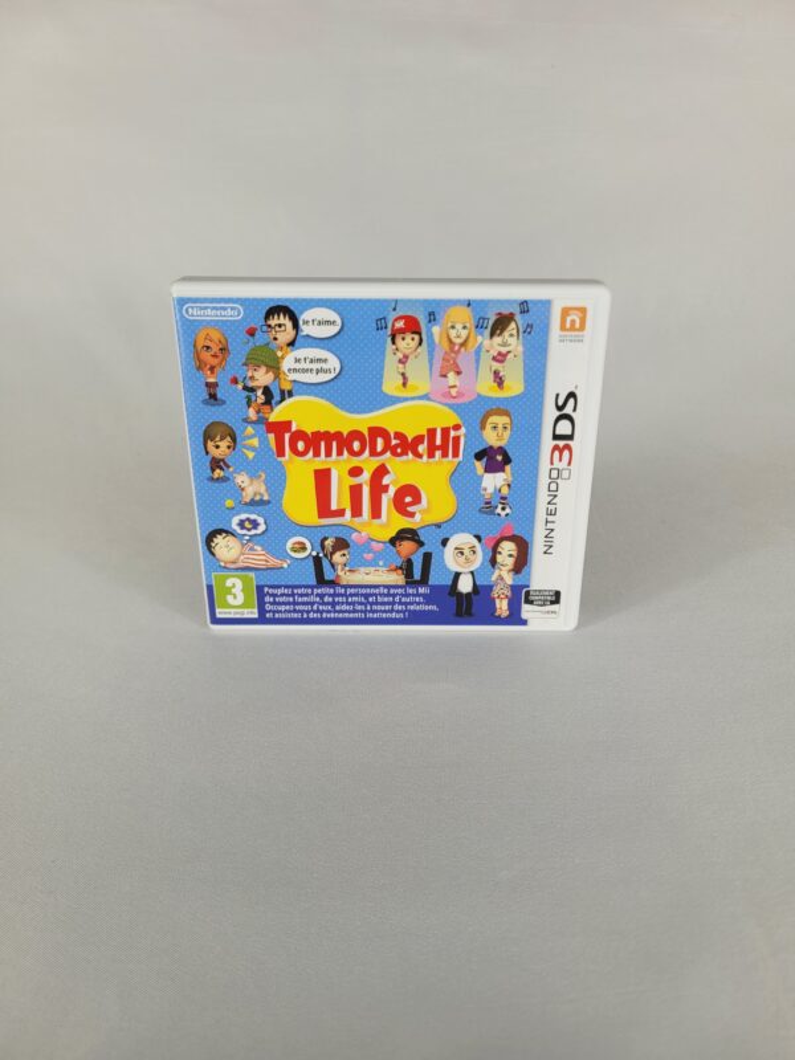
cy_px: 530
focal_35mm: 26
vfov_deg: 67.3
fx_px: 796
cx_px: 398
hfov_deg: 53.1
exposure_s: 1/265
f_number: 1.8
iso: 40
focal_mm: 5.4
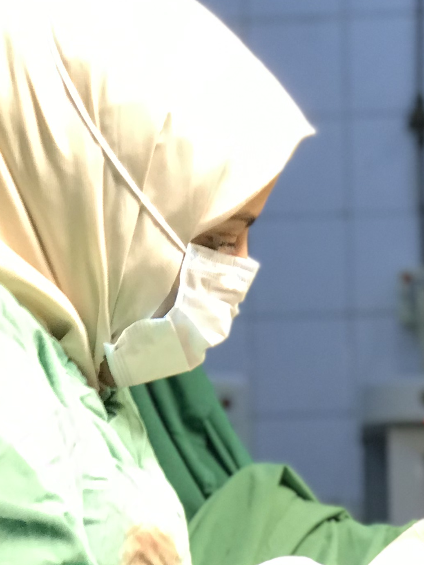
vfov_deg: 11.7
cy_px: 655
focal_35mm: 166
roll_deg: +0.8
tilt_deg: +1.3
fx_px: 2711
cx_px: 370
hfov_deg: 8.9
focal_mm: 6.6
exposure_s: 1/50
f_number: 2.8
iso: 64
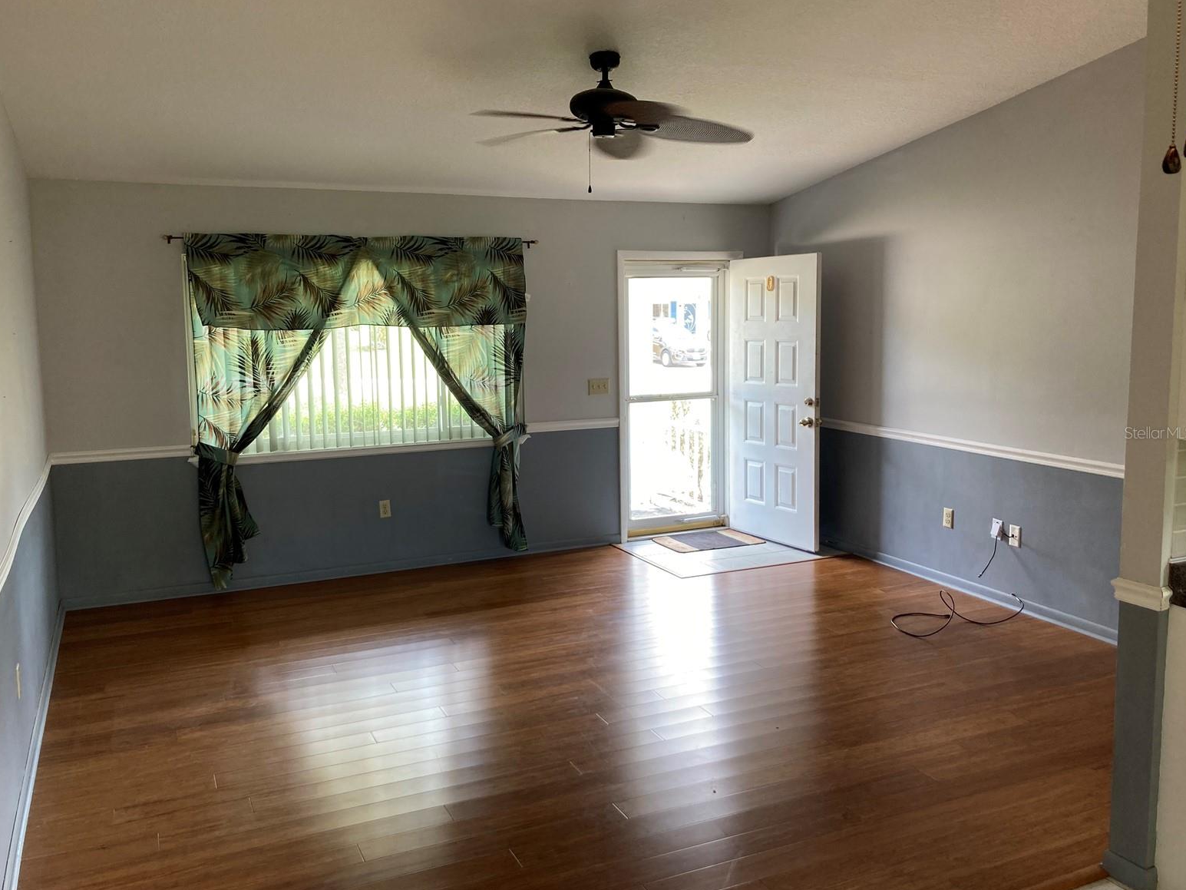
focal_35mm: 29
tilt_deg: -6.4
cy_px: 432
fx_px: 994
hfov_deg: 61.7
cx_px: 583
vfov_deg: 48.2
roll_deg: +0.8
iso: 50
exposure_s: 1/60
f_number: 1.8
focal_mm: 3.99
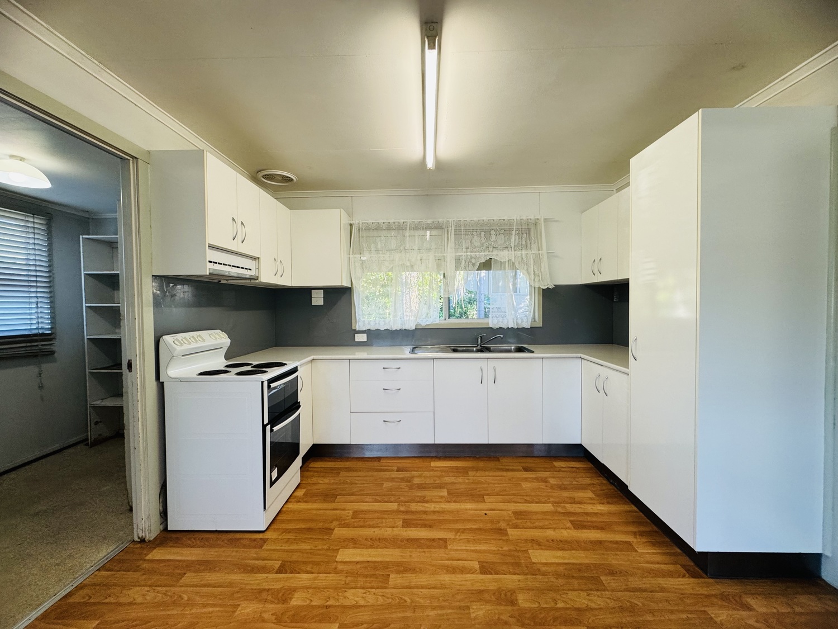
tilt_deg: -1.1
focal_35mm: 14
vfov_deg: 85.7
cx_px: 419
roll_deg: +1.1
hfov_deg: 102.1
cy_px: 314
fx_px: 339
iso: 200
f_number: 2.2
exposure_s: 1/100
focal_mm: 2.22
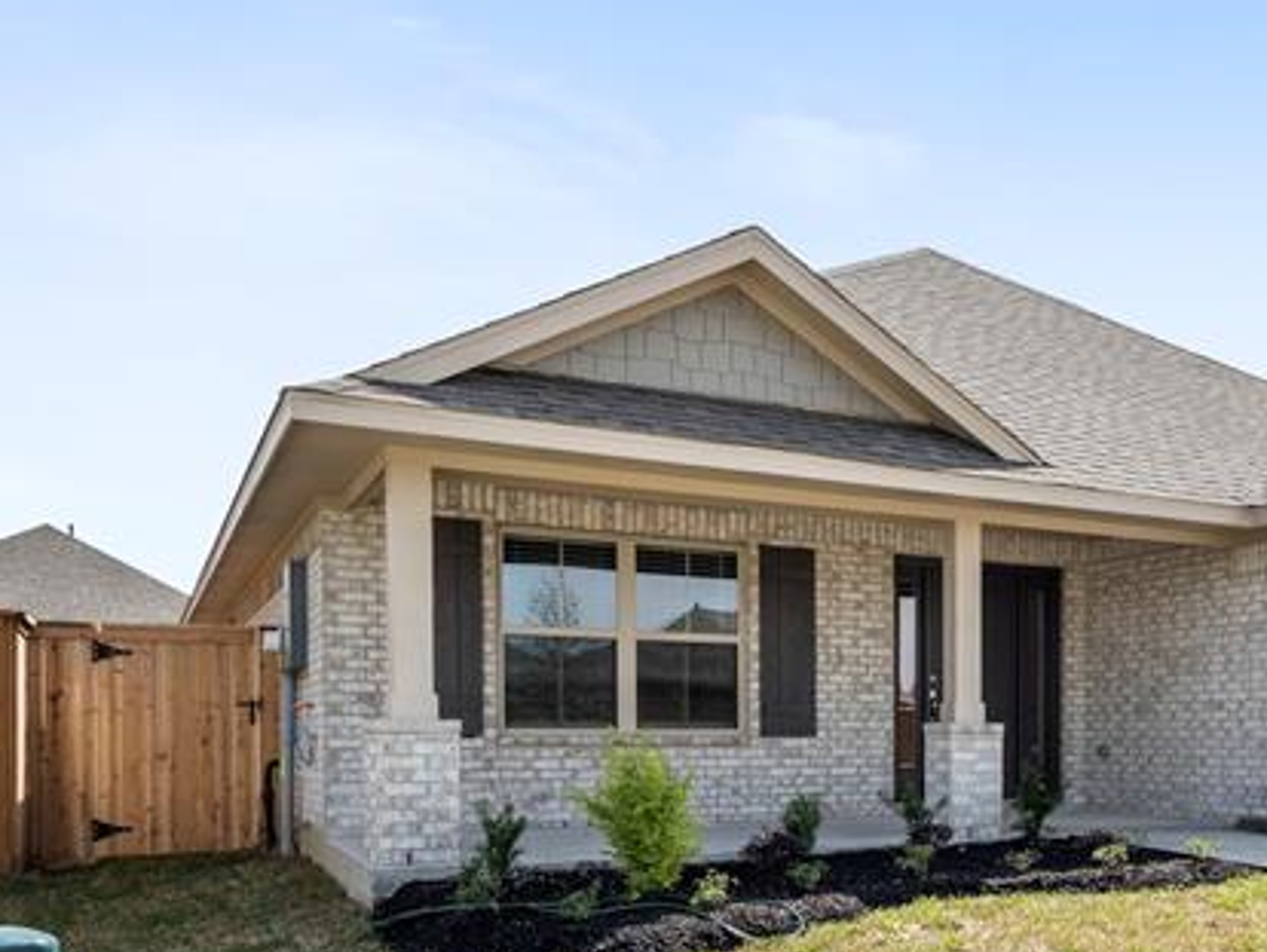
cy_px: 765
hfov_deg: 43.1
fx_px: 1392
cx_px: 1224
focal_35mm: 38
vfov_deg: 36.4
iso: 800
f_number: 9
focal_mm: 16
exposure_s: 1/160
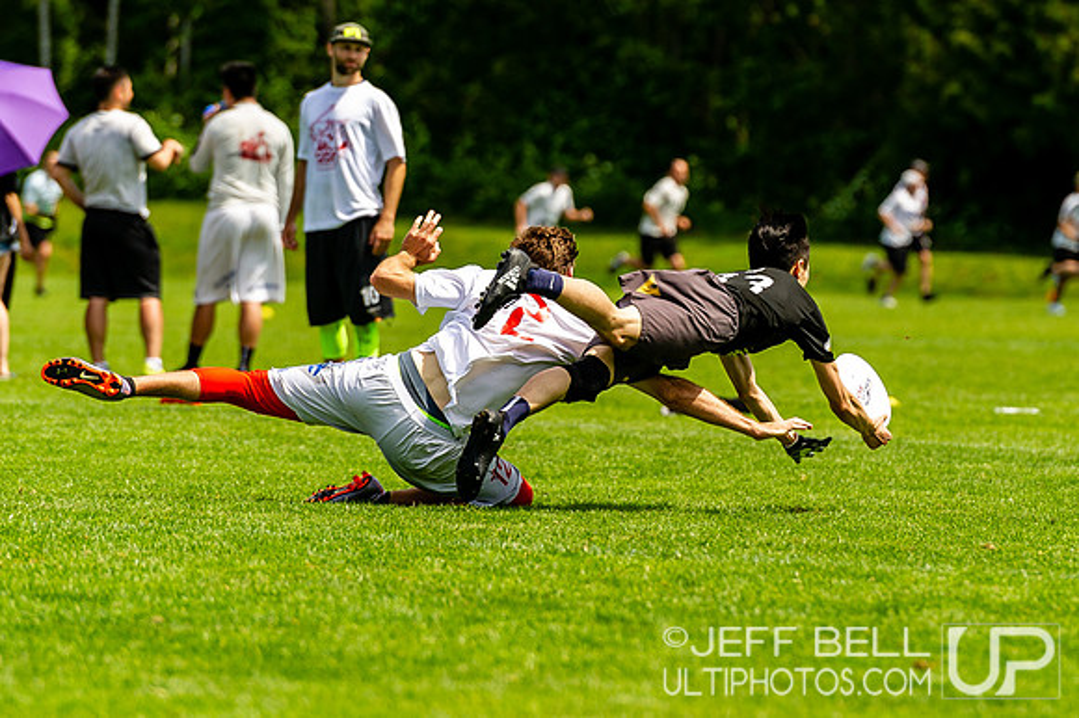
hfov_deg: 6.1
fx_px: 10082
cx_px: 674
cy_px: 280
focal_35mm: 337
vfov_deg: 4.1
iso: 450
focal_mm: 200
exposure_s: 1/2500
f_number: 4
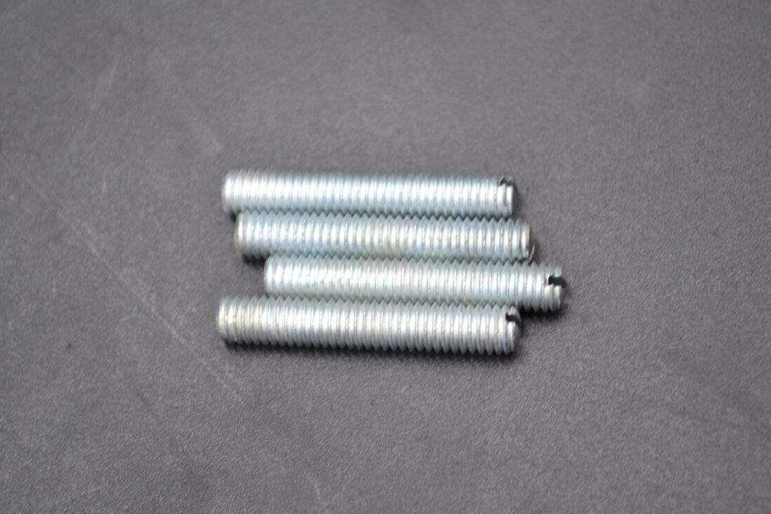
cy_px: 247
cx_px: 381
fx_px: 1917
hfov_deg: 22.7
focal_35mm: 90
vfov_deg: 15.3
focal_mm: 55
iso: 400
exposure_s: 1/30
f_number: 5.6
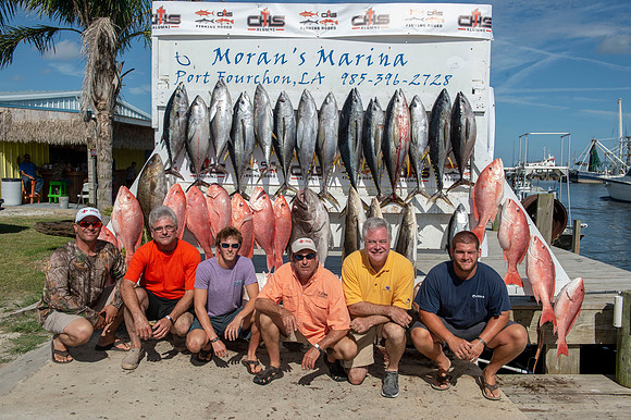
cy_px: 210
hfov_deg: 58.7
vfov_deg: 41.1
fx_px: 561
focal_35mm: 32
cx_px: 316
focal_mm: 32
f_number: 9
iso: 50
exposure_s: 1/200
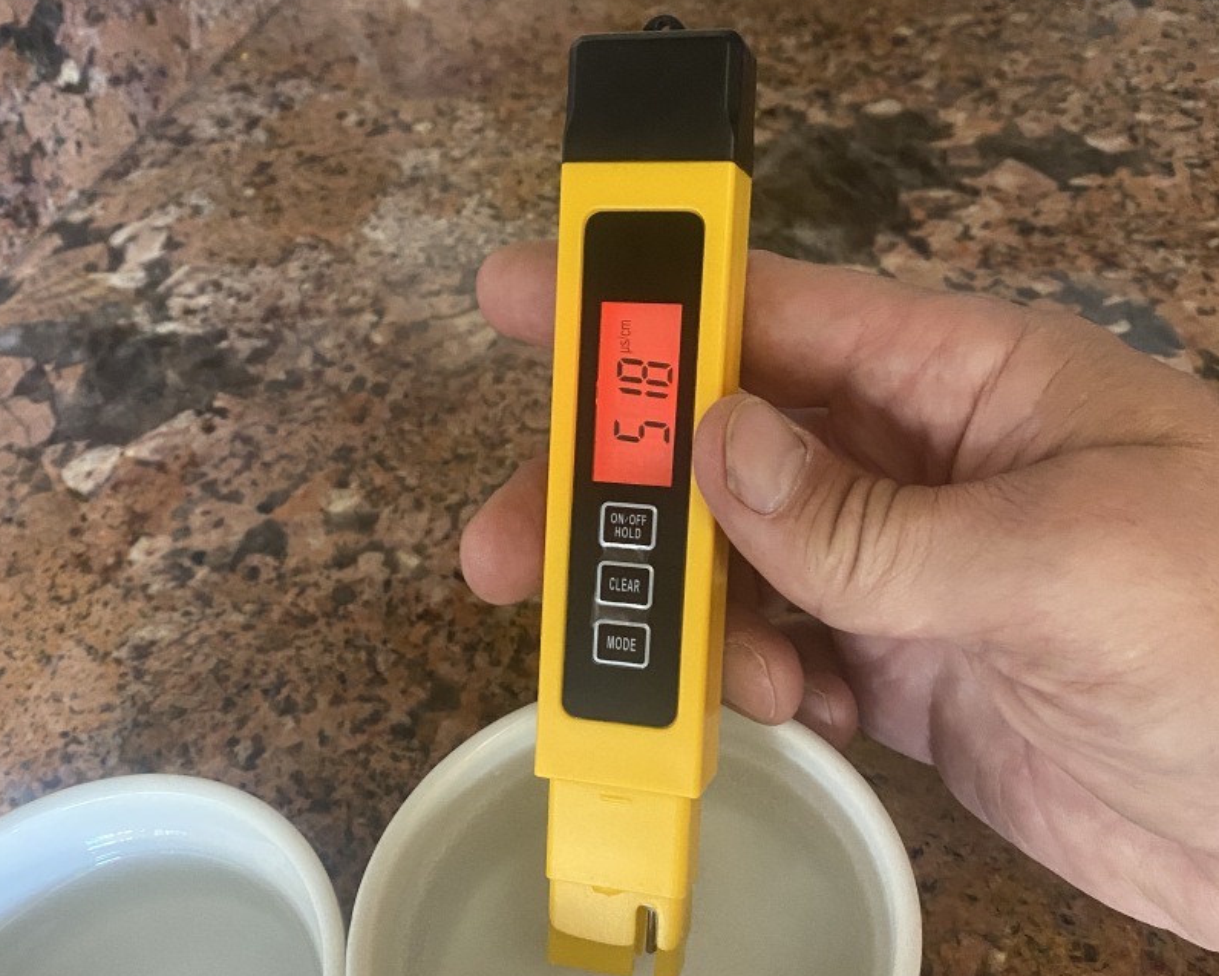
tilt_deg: -47.0
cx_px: 608
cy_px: 512
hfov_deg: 52.8
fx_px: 1227
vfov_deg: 43.4
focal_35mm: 34
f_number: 1.8
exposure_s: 1/37
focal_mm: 4.25
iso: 640
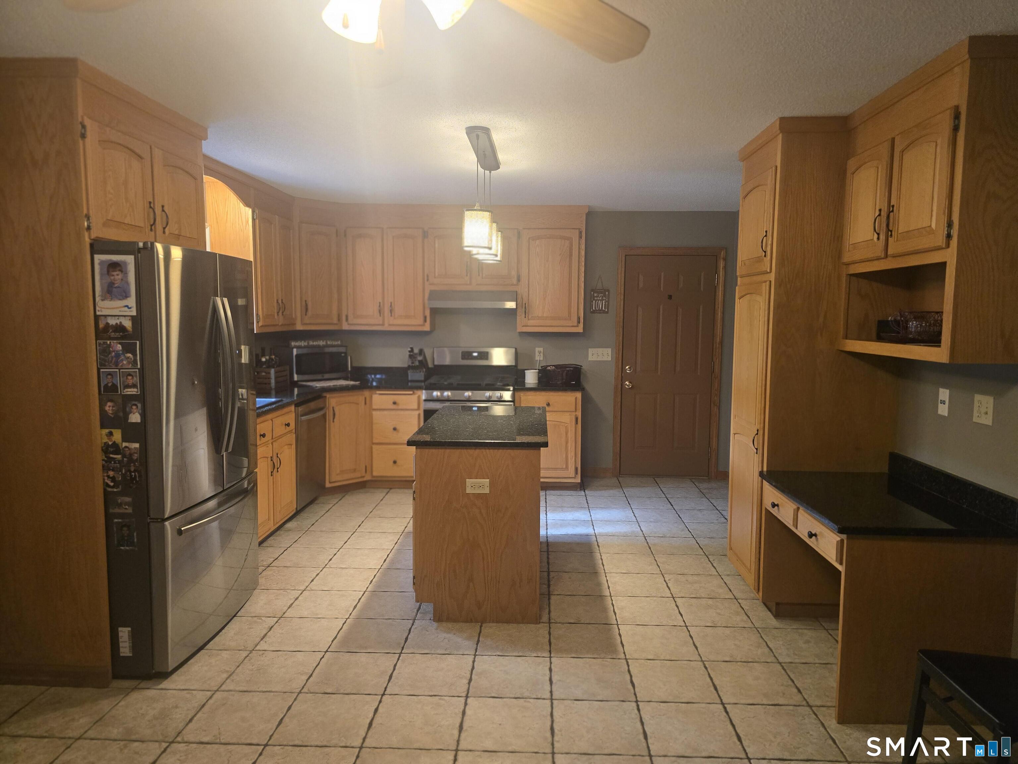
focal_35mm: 23
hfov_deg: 73.9
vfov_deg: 58.9
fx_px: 676
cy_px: 382
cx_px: 509
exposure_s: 1/120
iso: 640
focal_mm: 6.3
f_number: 1.7
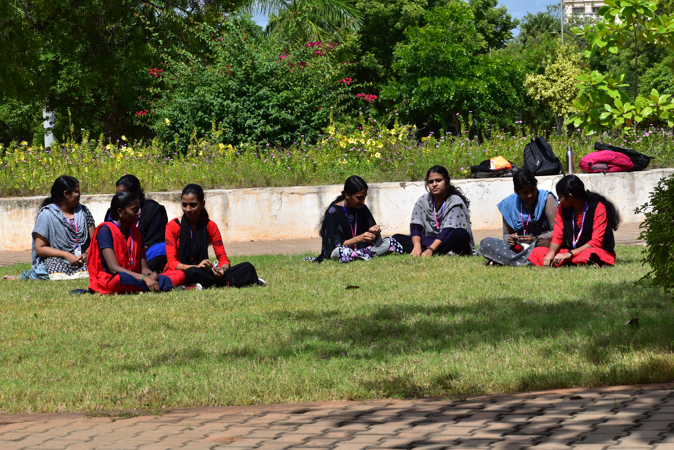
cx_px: 337
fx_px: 1966
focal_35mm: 105
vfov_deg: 13.0
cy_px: 225
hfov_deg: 19.5
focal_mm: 70
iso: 250
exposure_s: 1/500
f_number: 11
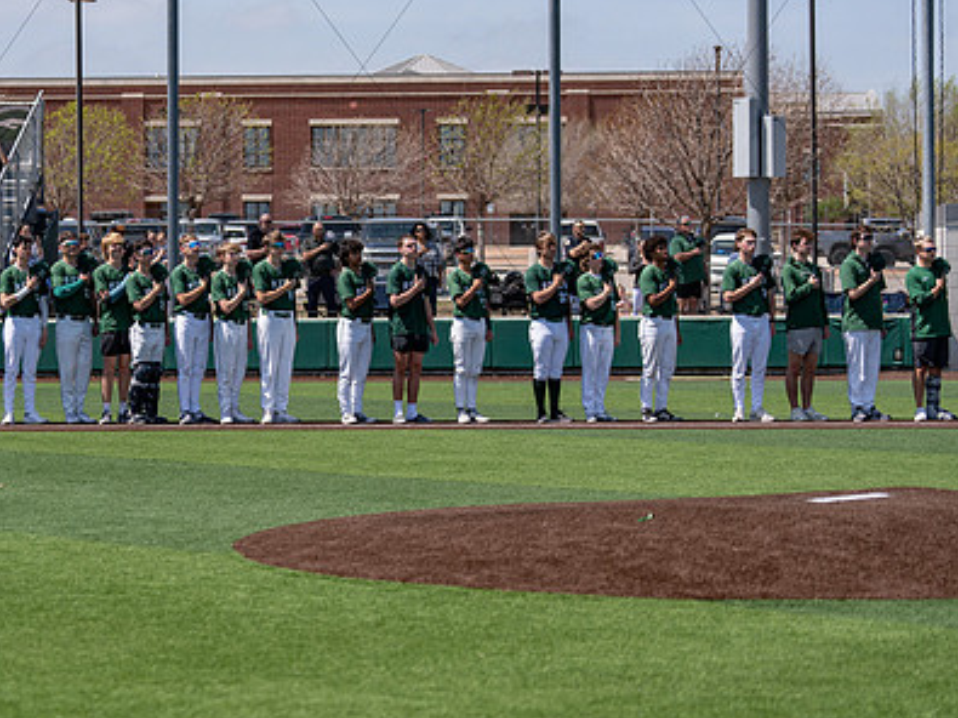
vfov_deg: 14.5
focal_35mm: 102
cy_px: 288
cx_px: 378
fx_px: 2822
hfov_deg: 19.2
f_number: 2.8
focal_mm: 70
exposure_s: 1/2000
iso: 100
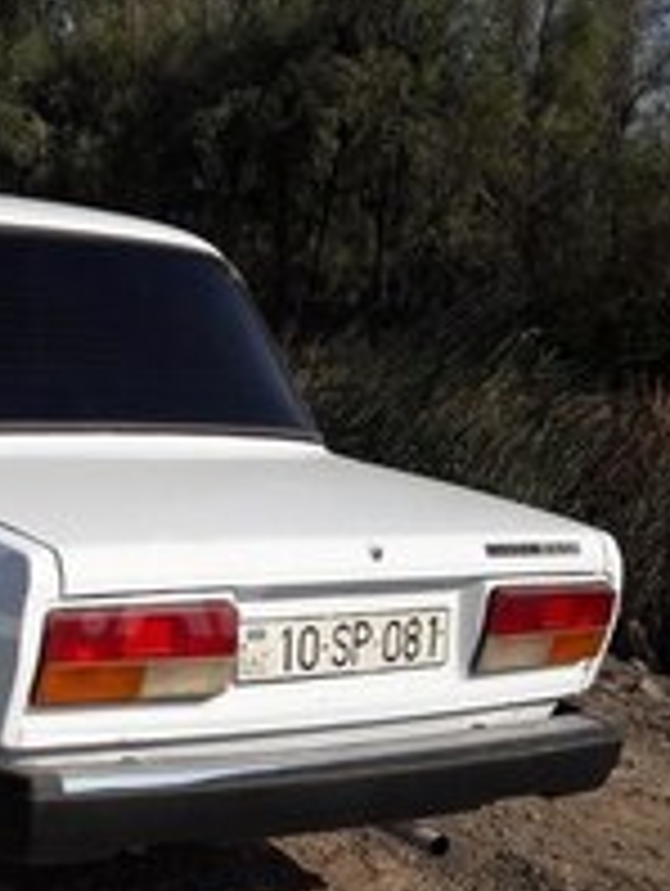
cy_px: 585
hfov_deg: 20.2
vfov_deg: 27.6
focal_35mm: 70
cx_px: -49
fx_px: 1803
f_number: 1.9
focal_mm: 3.7
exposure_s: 1/2907
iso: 40
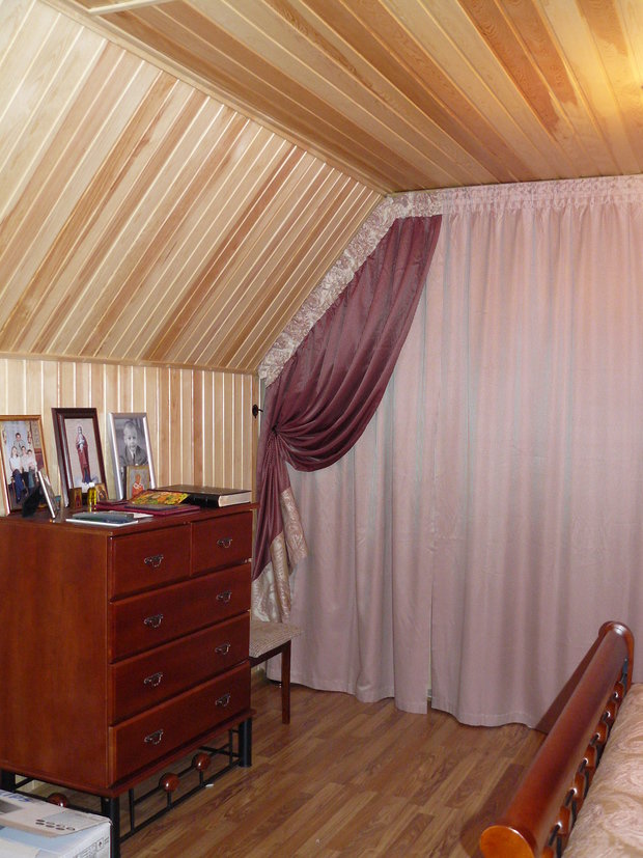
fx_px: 892
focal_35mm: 36
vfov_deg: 51.4
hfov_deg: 39.6
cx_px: 322
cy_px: 429
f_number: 2.8
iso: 250
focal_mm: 6
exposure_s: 1/30
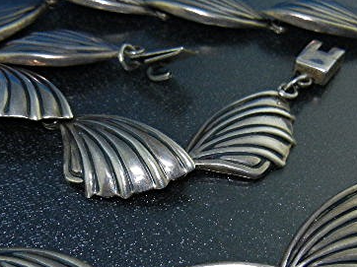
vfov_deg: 21.2
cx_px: 164
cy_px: 179
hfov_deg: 28.2
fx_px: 711
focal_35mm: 69
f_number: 7.4
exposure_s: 1/30
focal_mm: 7.1
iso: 422
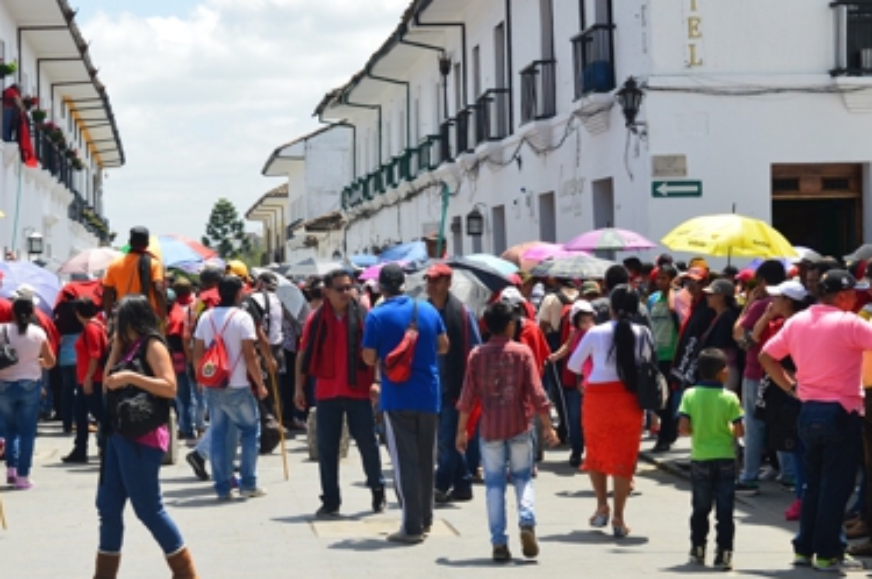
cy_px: 274
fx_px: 2032
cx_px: 363
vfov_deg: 16.2
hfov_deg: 24.2
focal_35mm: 84
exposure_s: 1/500
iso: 400
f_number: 11
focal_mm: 42
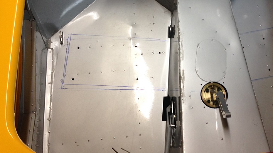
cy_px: 25
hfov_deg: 39.3
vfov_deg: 22.6
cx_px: 188
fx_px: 376
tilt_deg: -67.0
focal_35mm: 52
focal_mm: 4.12
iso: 80
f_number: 2.4
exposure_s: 1/20
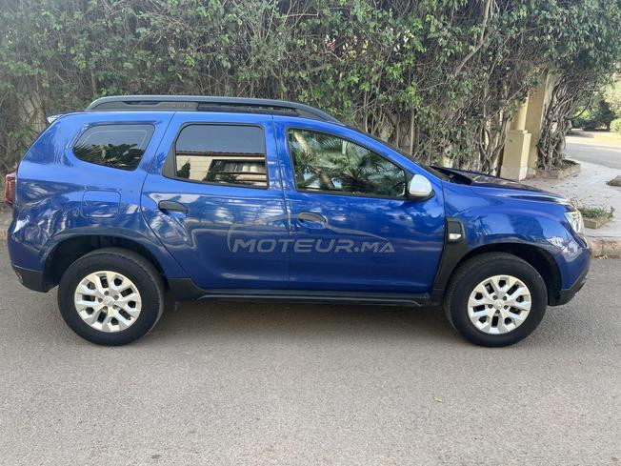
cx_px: 310
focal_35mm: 26
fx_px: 466
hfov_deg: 67.3
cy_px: 233
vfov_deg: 53.1
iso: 40
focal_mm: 5.7
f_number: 1.5
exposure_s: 1/250
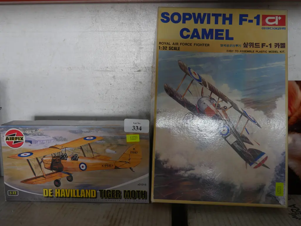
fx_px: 331
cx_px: 150
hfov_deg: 49.0
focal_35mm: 38
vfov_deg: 37.8
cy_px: 113
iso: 500
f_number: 4.1
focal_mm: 19
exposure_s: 1/60
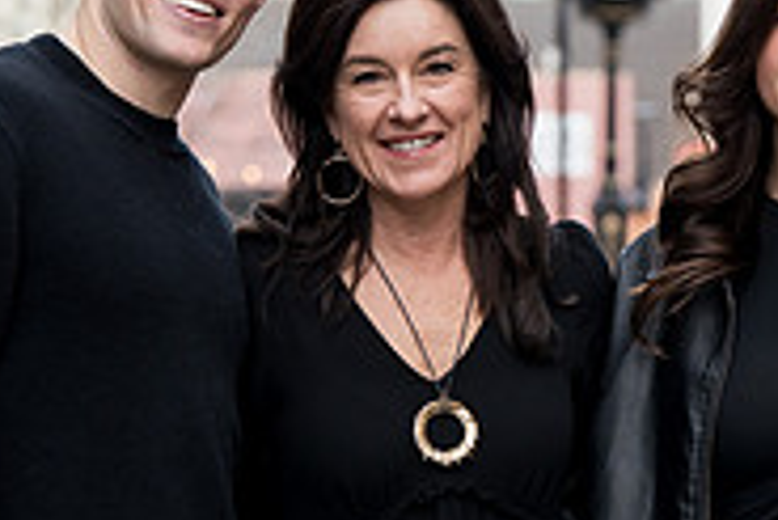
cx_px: 562
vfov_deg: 4.5
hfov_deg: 6.7
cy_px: 307
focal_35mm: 309
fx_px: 6683
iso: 640
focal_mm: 98
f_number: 5
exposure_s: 1/125
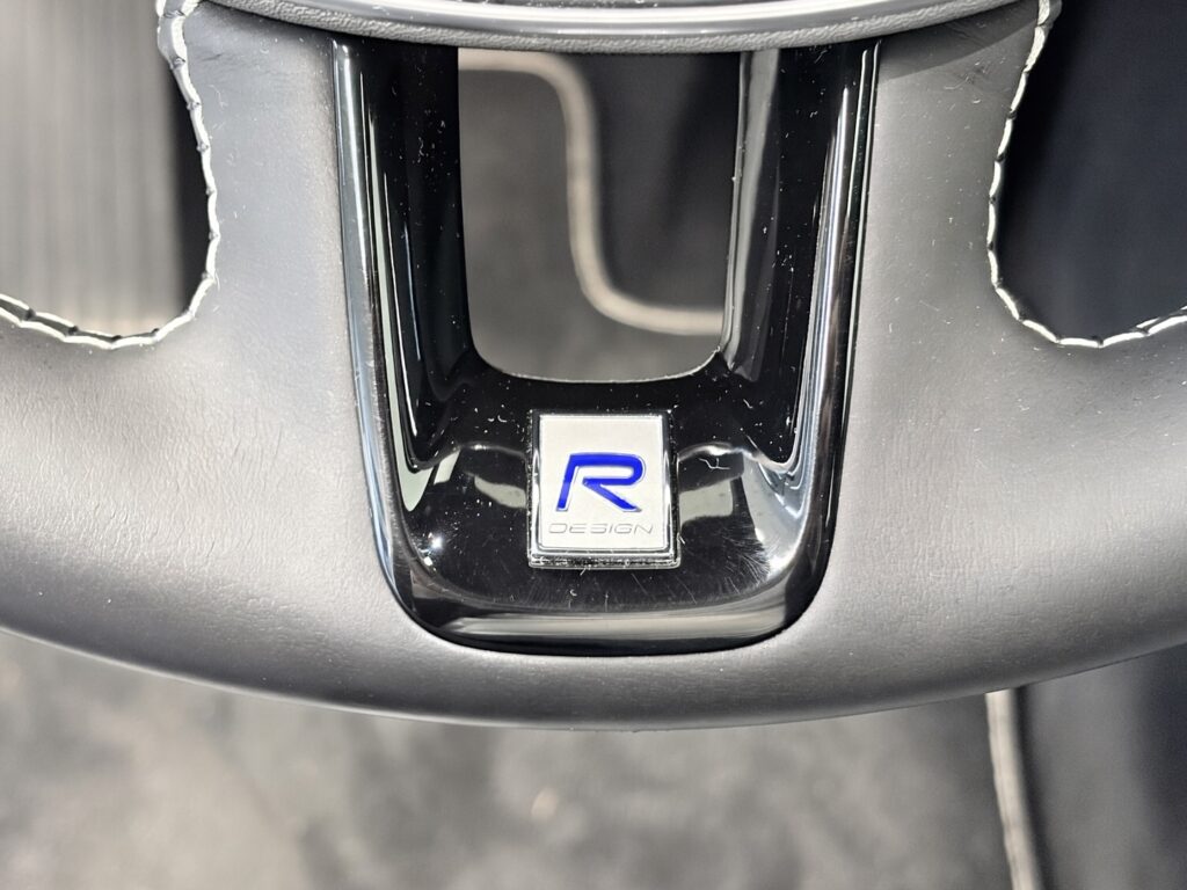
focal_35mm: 52
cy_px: 445
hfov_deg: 36.8
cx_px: 594
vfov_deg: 28.0
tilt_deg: -48.6
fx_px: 1783
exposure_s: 1/20
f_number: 1.6
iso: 400
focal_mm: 5.96
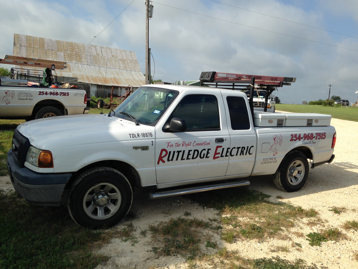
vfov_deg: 42.9
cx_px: 179
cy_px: 134
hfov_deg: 55.4
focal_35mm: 33
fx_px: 341
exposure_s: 1/1391
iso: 50
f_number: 2.4
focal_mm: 4.12
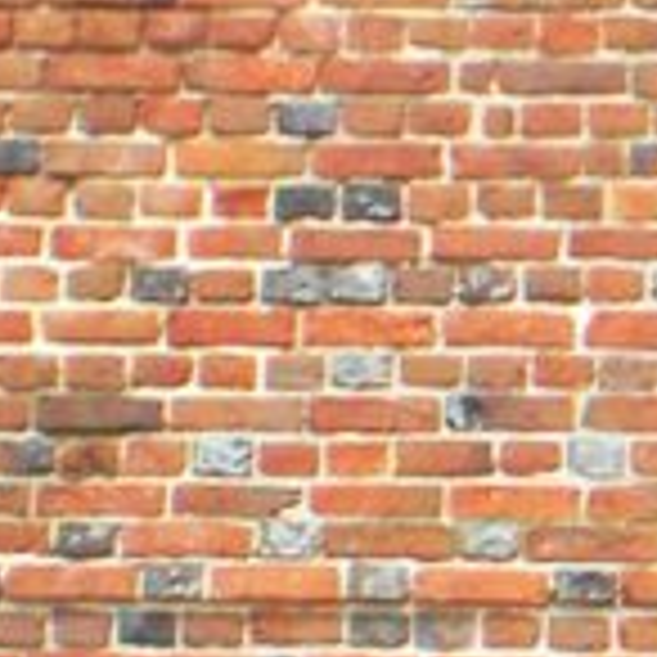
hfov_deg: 7.2
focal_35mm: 236
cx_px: 1238
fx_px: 5068
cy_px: 680
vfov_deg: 7.4
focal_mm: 6.3
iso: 64
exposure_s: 1/160
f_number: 4.6
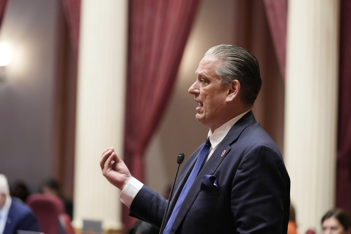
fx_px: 1365
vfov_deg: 9.8
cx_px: 176
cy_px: 117
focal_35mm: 140
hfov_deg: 14.7
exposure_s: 1/320
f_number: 3.2
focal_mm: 140
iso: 4000
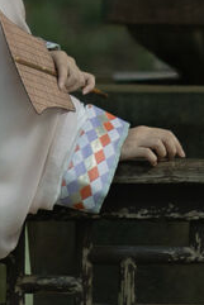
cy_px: -690
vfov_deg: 3.2
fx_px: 5381
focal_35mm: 634
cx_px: 57
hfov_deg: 2.2
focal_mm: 85
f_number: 1.8
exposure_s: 1/80
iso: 250
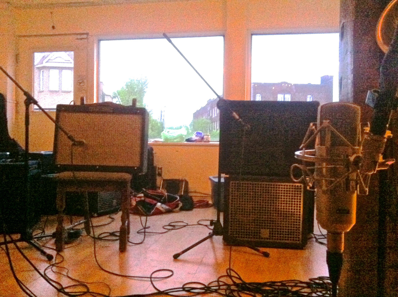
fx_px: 402
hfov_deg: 52.7
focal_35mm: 35
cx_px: 199
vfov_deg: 40.6
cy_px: 148
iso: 1000
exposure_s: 1/15
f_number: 2.8
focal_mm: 3.85
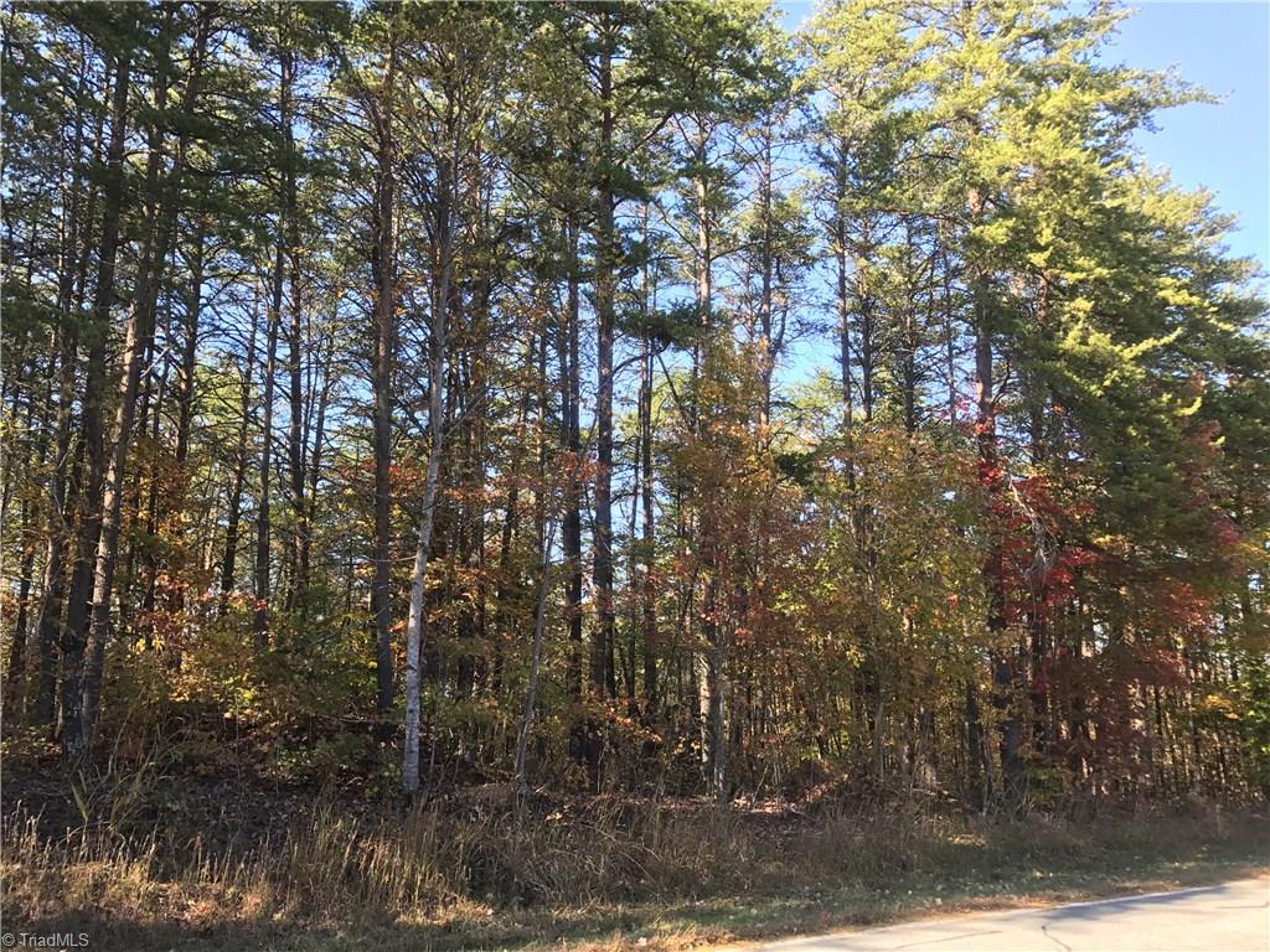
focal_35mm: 28
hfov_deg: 63.4
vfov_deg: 49.7
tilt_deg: +13.0
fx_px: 1027
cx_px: 635
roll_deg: +0.5
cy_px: 476
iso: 20
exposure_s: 1/243
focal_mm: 3.99
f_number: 1.8
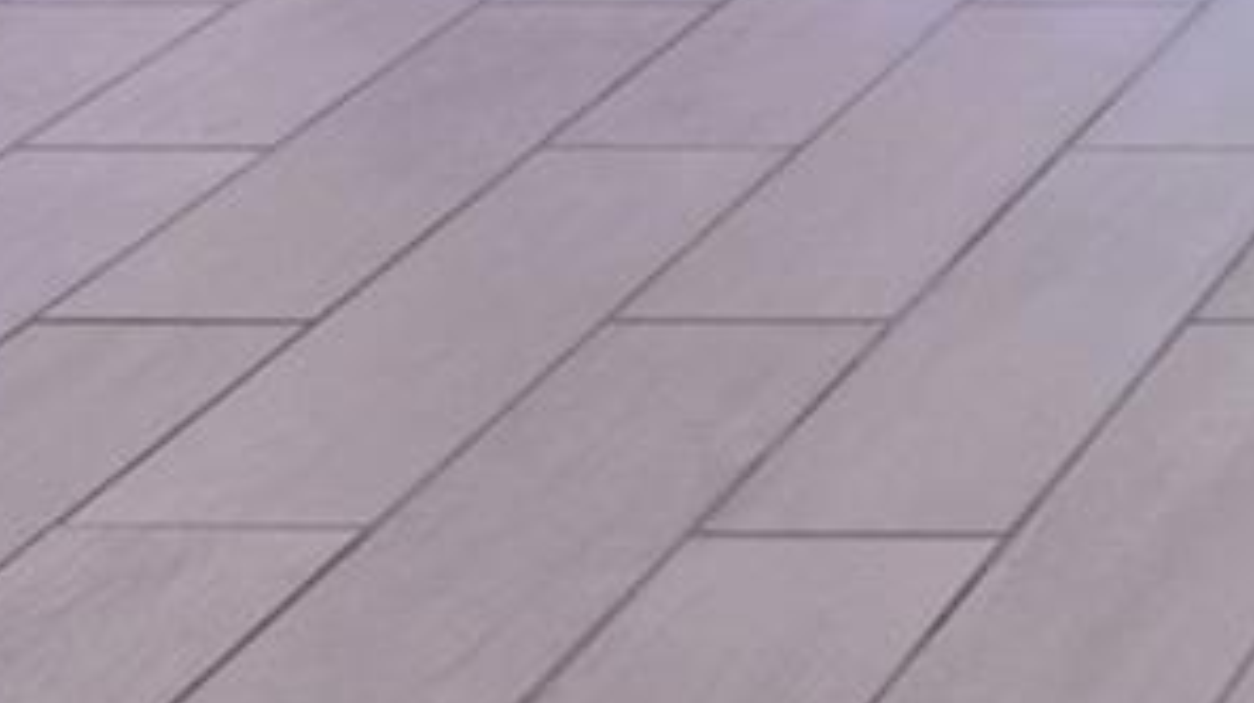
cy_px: -1652
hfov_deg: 10.7
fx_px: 5782
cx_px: 2919
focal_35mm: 174
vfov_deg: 6.2
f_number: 5.6
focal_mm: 24
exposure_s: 1/125
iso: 800
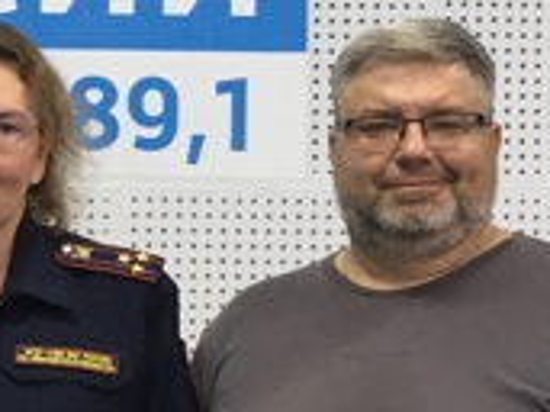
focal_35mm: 113
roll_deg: -1.9
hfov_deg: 16.1
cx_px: -249
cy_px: 264
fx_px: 1794
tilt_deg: -0.3
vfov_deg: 13.1
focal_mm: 4.15
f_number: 2.2
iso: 80
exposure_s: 1/33
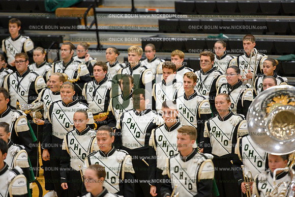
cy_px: 98
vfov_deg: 6.9
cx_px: 148
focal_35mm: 200
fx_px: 1639
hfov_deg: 10.3
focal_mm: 200
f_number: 2.8
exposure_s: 1/320
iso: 1600
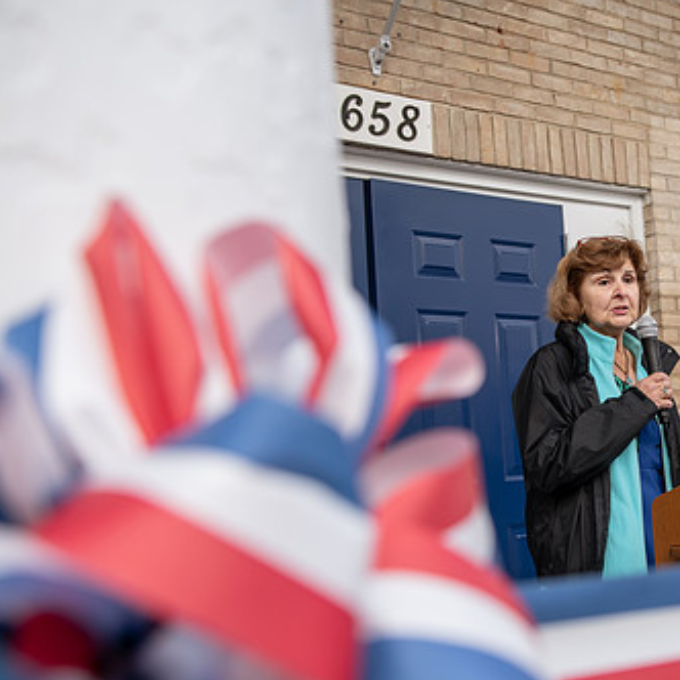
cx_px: 590
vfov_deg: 32.8
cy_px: 366
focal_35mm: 52
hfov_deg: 31.5
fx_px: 1156
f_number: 3.5
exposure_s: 1/320
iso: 160
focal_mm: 35
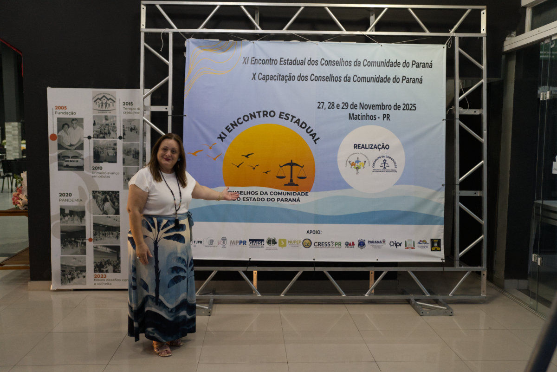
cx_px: 278
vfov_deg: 37.9
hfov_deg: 54.4
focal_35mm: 35
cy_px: 186
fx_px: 542
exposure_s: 1/125
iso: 5000
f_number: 2.8
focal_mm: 35
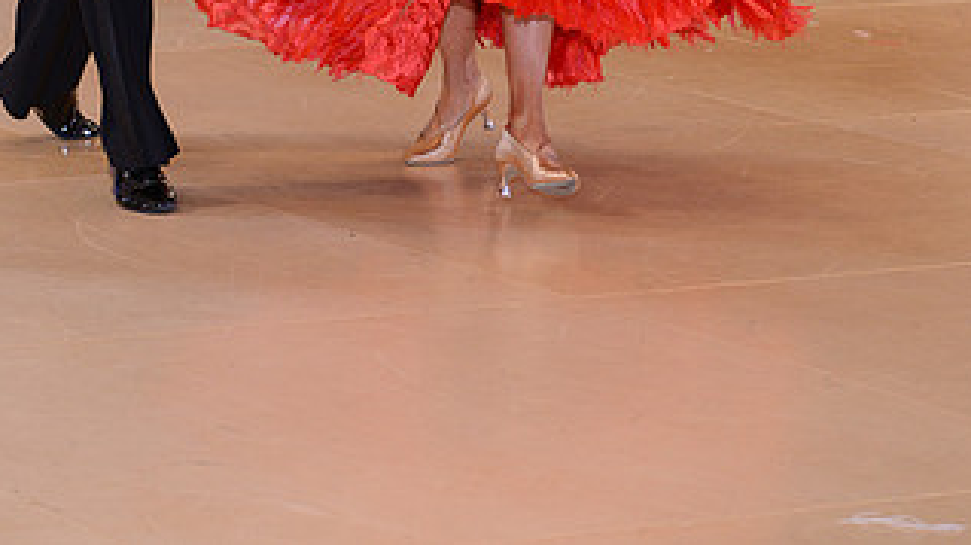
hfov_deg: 9.8
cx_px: 409
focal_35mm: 221
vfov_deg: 5.4
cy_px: -332
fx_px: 5687
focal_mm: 116
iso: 1250
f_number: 5.6
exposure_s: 1/250
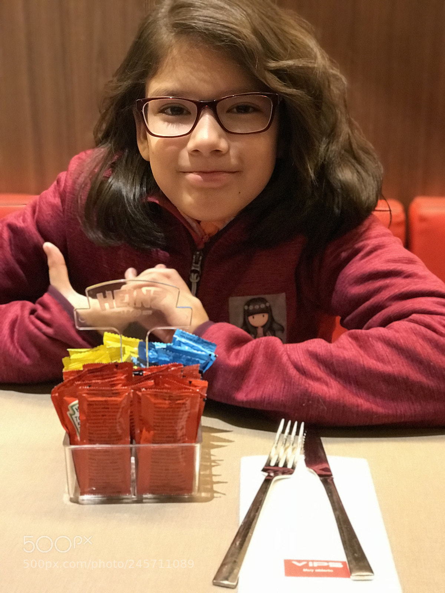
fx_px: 977
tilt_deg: -16.6
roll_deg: +0.4
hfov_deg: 25.7
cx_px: 222
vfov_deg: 33.8
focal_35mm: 57
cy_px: 296
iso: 1000
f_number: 2.8
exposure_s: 1/50
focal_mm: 6.6
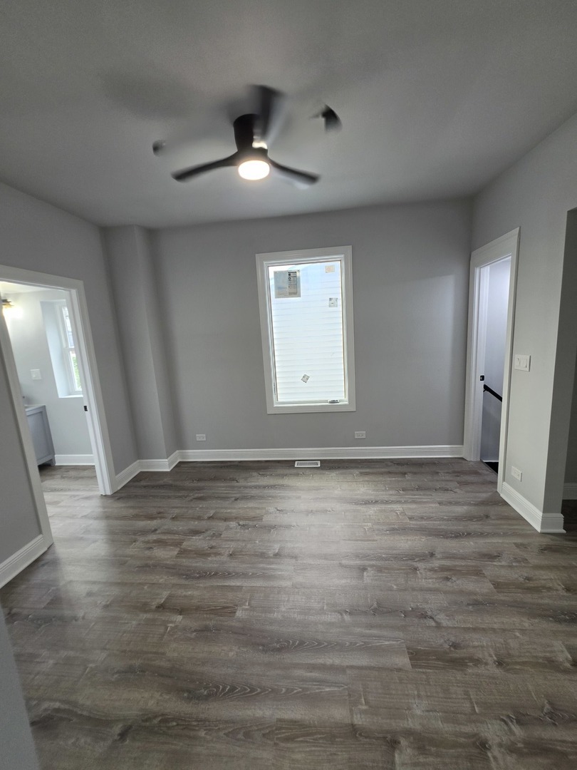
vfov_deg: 106.2
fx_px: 289
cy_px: 385
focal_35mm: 13
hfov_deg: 89.9
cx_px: 288
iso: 80
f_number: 1.9
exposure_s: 1/120
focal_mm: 2.2
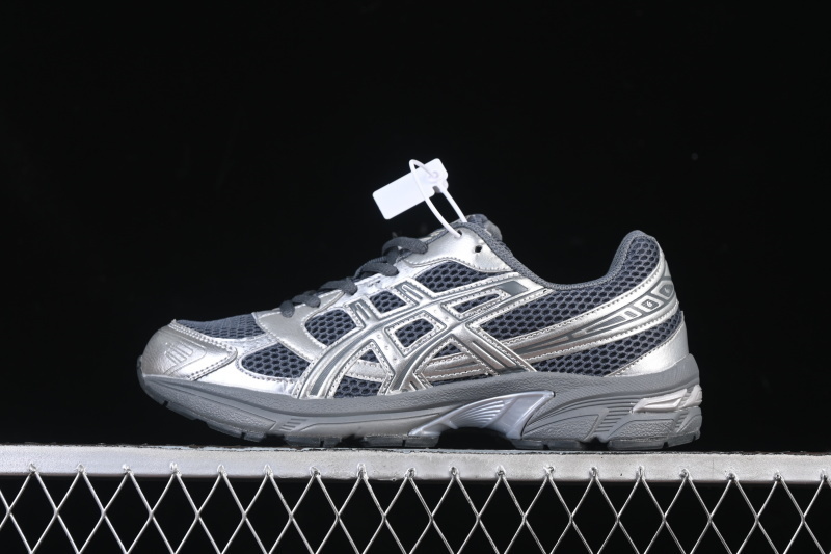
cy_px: 277
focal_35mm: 75
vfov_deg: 18.2
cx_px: 416
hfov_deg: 27.0
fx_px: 1731
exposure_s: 1/60
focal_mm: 50
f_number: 7.1
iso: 160
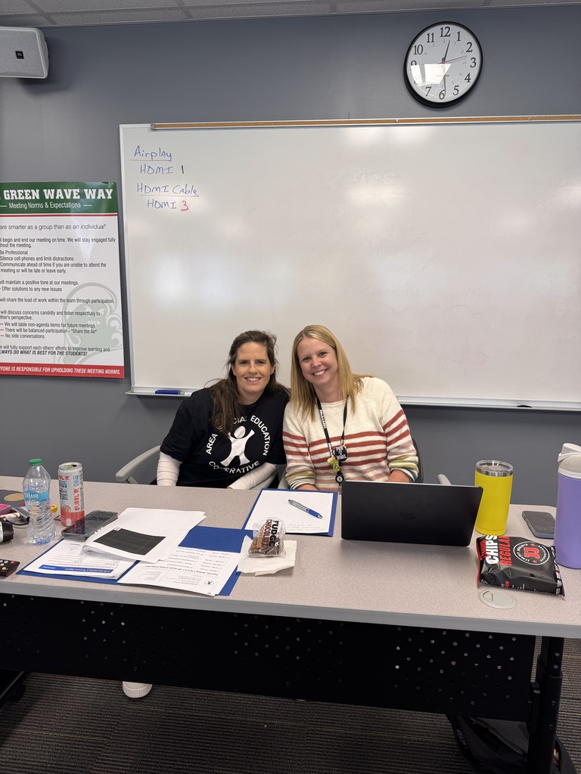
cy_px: 387
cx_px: 290
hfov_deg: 56.8
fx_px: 537
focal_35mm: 24
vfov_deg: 71.6
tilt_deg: -9.1
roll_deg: +1.2
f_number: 1.78
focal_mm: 6.76
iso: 100
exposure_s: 1/98
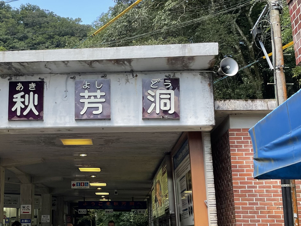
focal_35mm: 56
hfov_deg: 33.4
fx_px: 487
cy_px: 127
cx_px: 64
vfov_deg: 26.1
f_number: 1.6
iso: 32
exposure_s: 1/239
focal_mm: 4.2
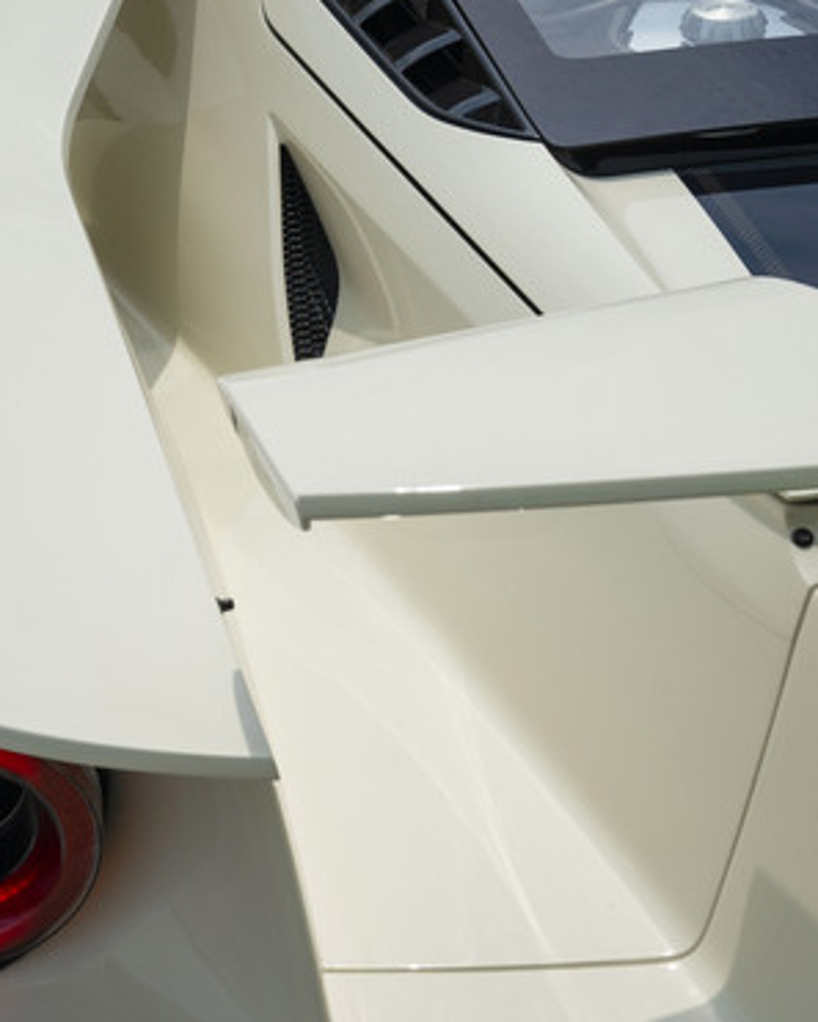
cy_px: 452
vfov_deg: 23.5
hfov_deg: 18.9
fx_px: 2450
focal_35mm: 81
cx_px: 244
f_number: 7.1
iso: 100
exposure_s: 1/2000
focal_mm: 40
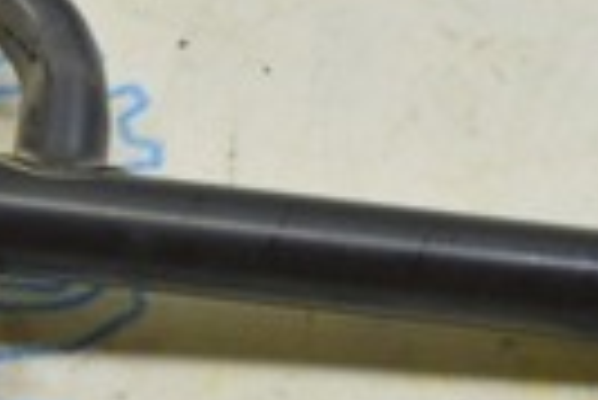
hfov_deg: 11.4
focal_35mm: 180
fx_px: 3000
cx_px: 238
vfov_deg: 7.5
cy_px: 537
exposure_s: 1/25
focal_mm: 25
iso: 400
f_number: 5.6
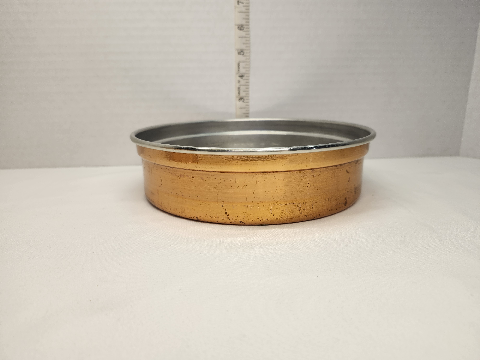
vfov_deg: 58.9
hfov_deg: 73.9
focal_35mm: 23
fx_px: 319
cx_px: 240
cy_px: 180
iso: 50
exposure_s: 1/120
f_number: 1.8
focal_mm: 5.54
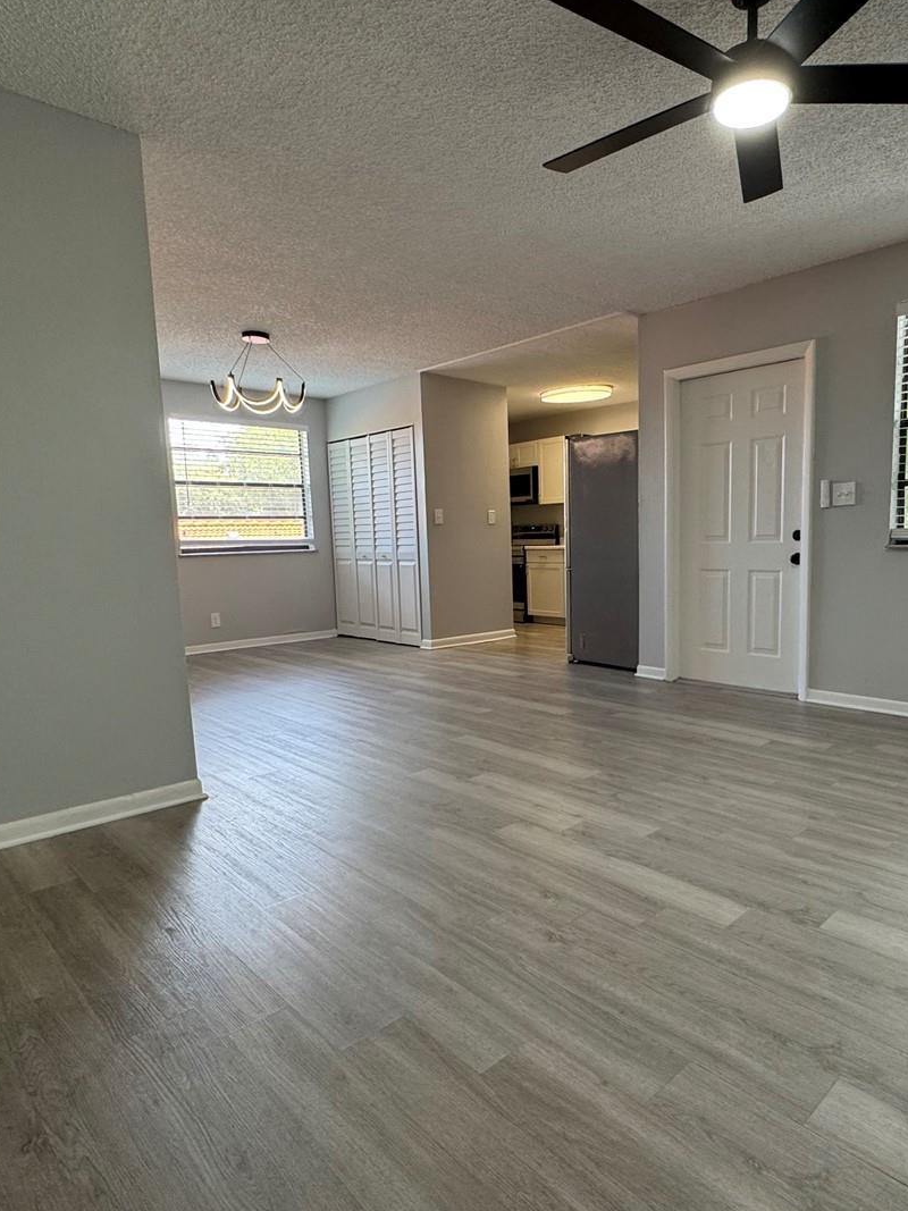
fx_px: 735
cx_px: 547
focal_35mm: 21
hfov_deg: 62.8
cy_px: 630
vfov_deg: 79.0
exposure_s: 1/120
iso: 160
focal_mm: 2.22
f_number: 2.2
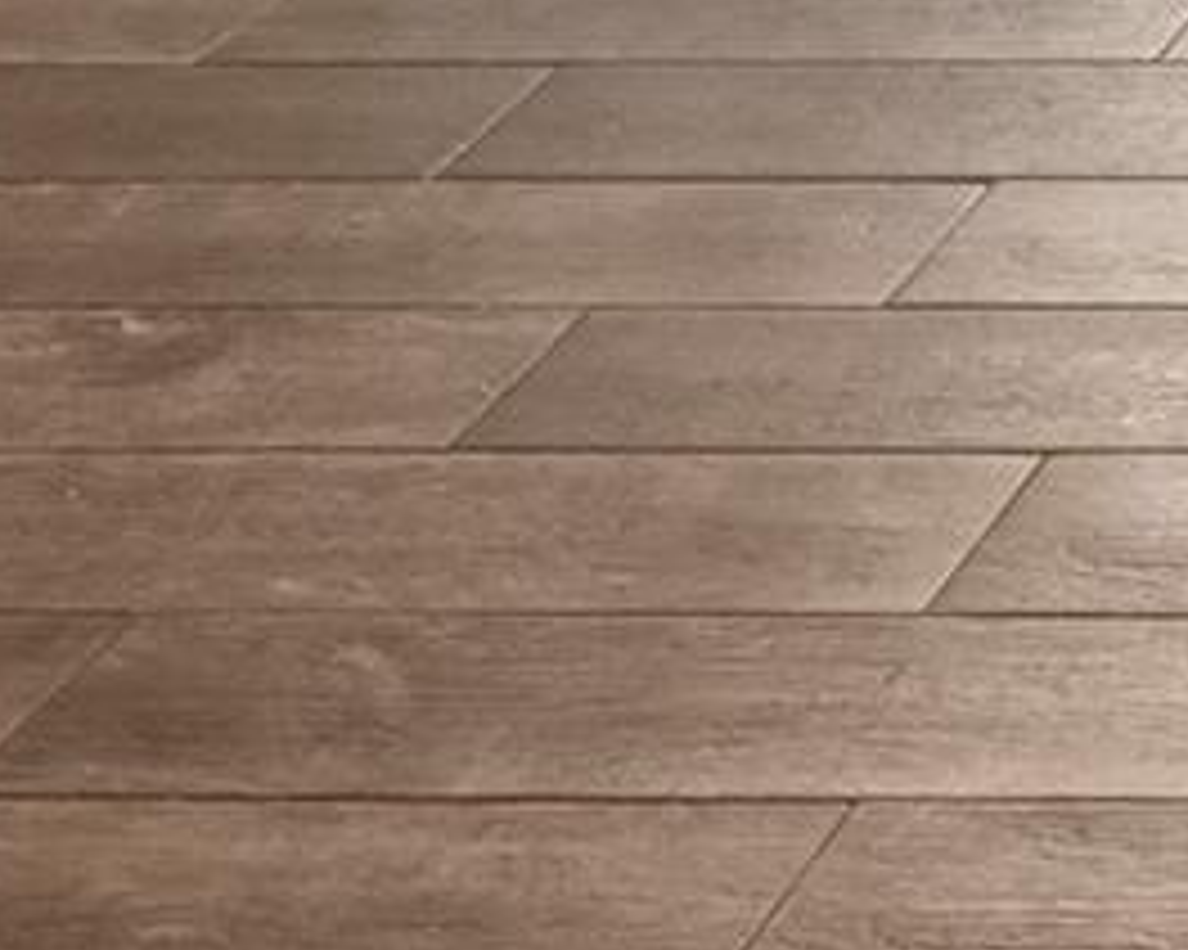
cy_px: -2082
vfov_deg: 8.9
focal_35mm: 135
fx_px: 4732
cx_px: 2966
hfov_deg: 11.5
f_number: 8
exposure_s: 1/20
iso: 400
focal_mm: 18.5
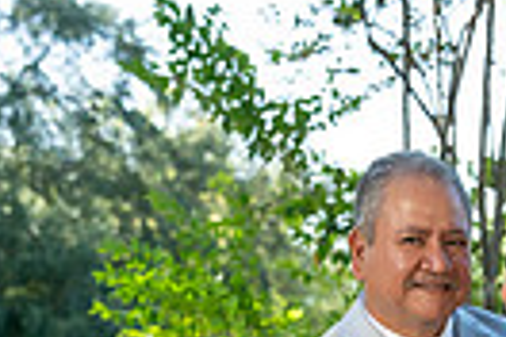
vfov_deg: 7.9
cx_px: 571
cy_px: 743
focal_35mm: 164
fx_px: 2305
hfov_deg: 12.3
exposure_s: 1/500
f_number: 4
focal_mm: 48
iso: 500
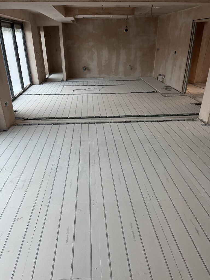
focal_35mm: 26
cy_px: 140
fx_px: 210
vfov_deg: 67.3
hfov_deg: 53.1
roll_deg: +0.5
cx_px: 105
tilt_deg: -26.6
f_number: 1.6
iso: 125
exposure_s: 1/97
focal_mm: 5.1
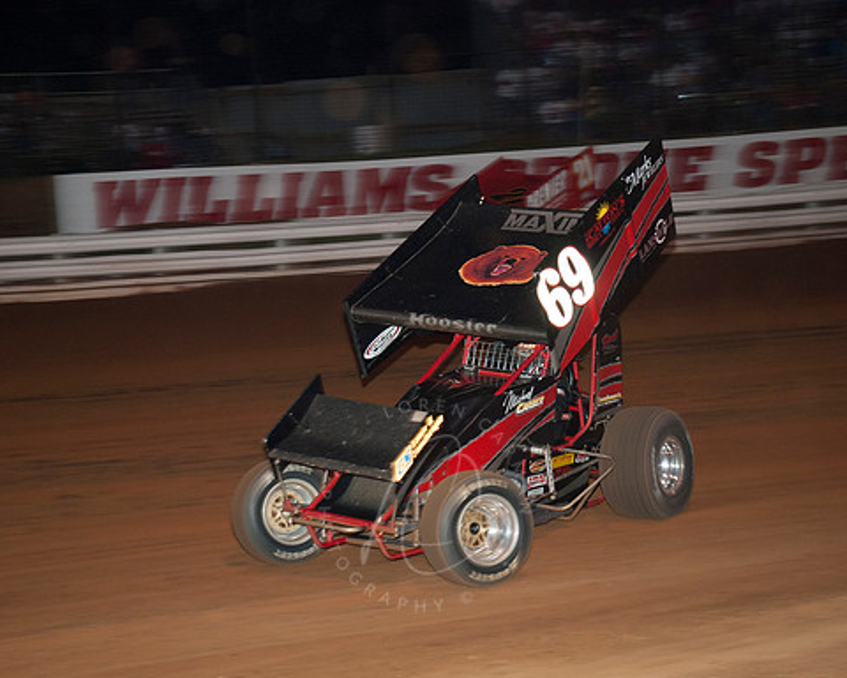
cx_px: 424
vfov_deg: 20.4
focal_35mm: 75
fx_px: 1880
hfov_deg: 25.4
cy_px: 341
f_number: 4.2
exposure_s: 1/125
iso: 250
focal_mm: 44
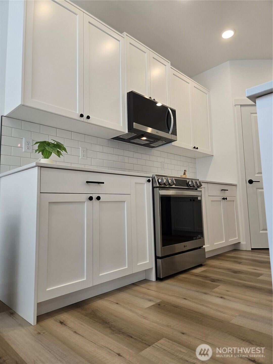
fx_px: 242
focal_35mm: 23
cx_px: 136
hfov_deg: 58.9
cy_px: 182
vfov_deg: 73.9
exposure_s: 1/120
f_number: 1.8
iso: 64
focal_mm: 5.4
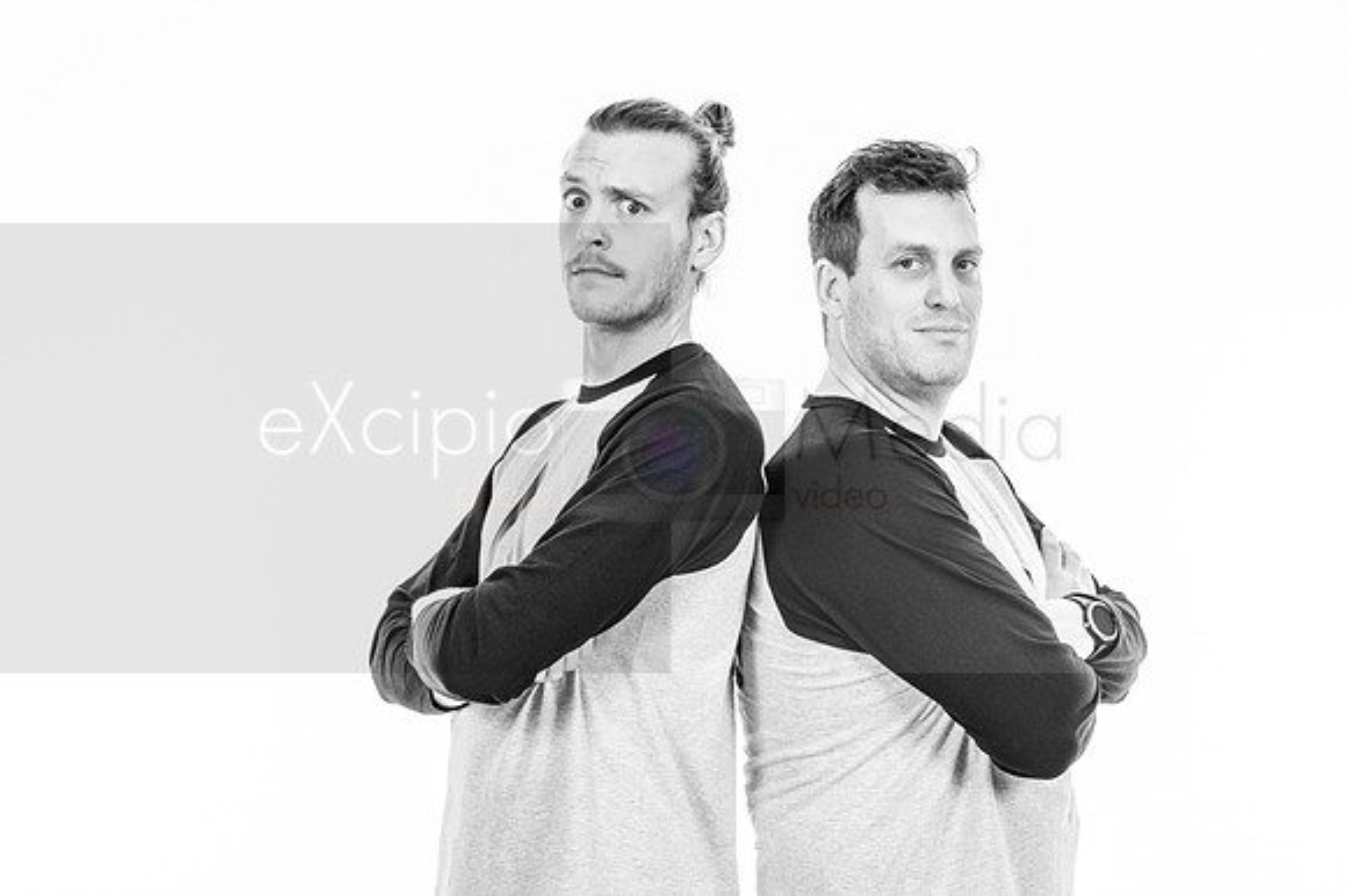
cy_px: 456
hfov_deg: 27.4
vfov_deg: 18.5
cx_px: 717
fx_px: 2759
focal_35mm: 74
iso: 100
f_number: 9
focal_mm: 68
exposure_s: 1/125
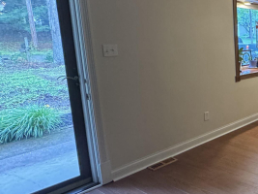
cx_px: 308
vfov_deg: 40.5
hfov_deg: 38.9
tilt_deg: -10.2
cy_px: 78
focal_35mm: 35
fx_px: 261
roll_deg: -0.7
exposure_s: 1/60
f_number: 2.2
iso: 400
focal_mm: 2.22
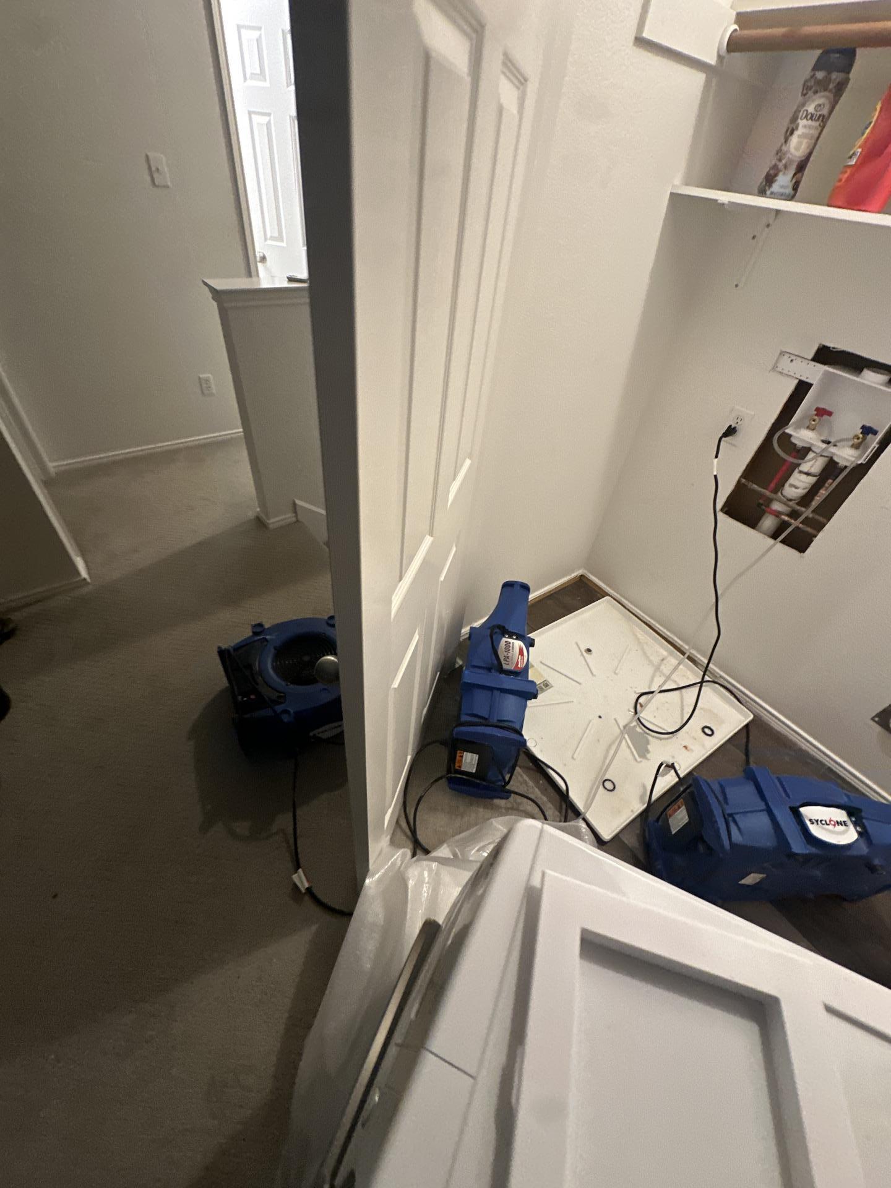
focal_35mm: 14
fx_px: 480
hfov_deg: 85.7
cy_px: 594
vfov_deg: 102.1
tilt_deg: -46.7
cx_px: 446
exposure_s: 1/60
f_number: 2.2
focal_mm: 2.22
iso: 250
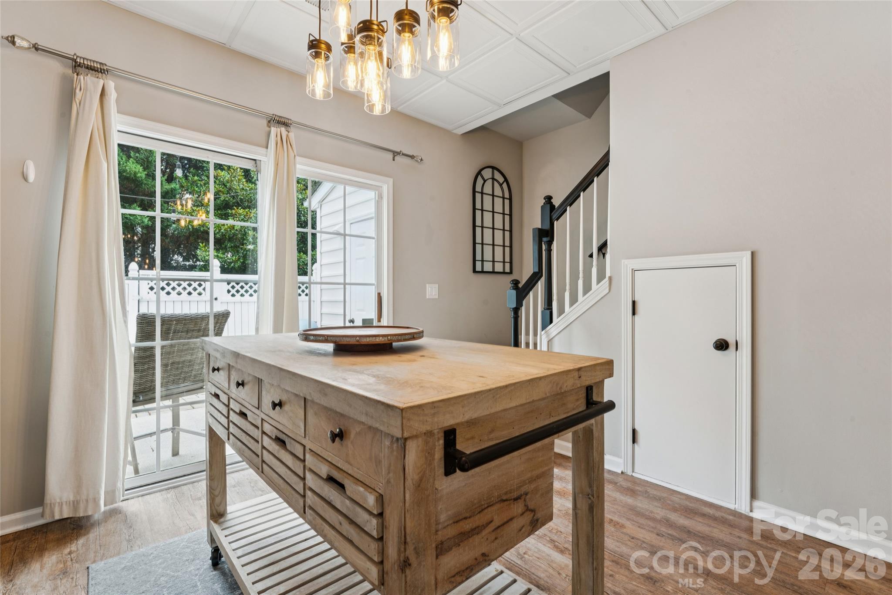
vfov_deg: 73.1
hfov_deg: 96.0
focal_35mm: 16
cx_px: 446
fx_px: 401
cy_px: 298
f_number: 13
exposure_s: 1/3.33
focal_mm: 16.2
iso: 100
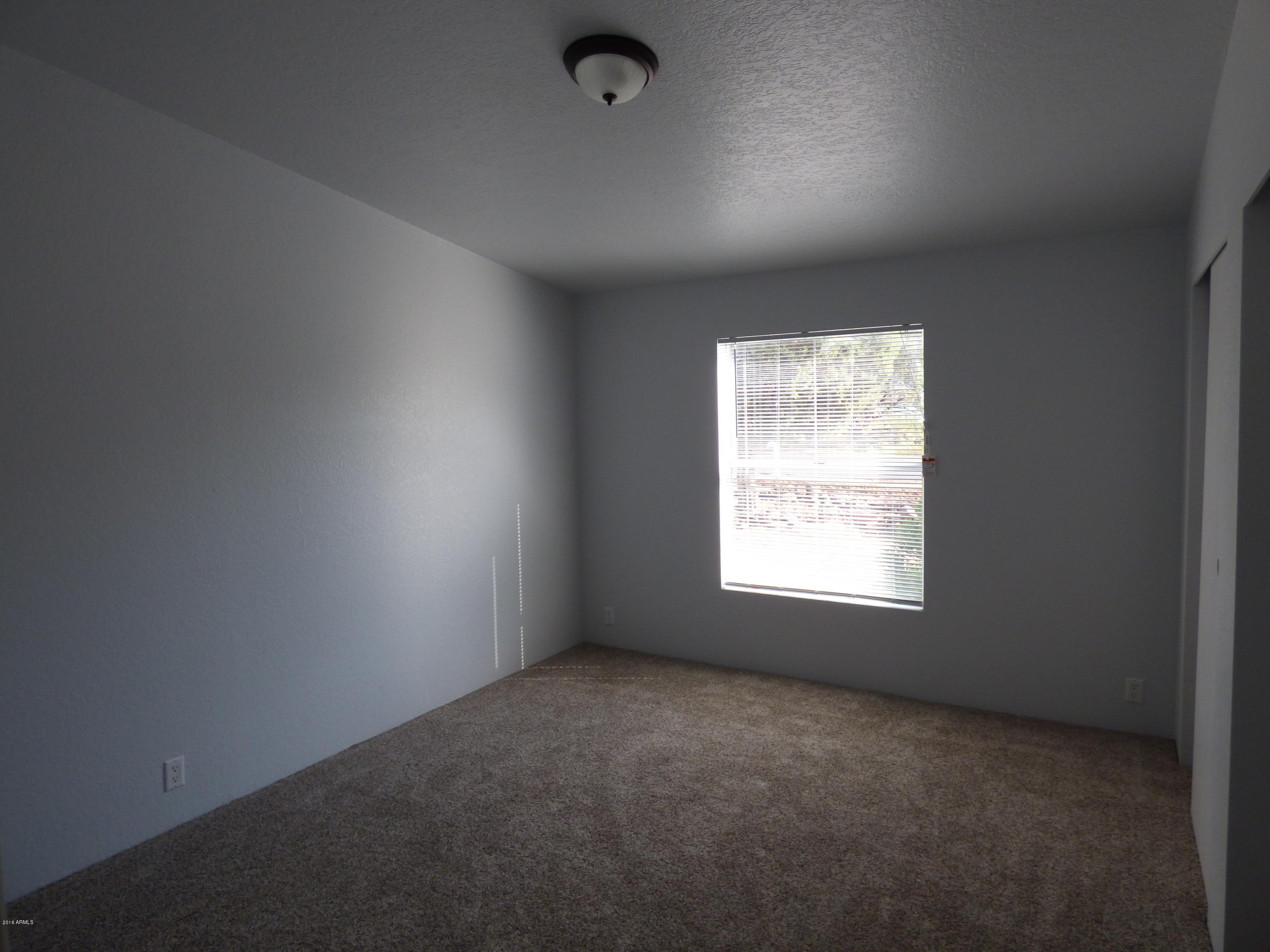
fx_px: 734
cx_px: 635
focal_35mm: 20
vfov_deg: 66.0
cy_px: 476
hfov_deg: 81.7
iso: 100
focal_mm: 3.58
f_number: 2.8
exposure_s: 1/160
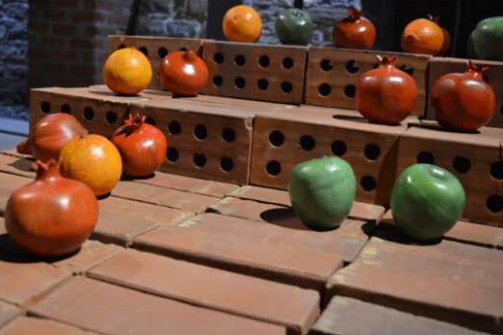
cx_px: 239
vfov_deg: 31.0
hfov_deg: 45.4
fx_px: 601
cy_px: 127
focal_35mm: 43
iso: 1100
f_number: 3.8
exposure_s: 1/30
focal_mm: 22
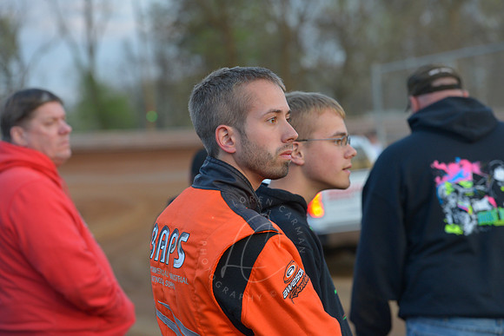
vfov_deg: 10.6
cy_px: 168
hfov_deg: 15.8
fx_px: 1820
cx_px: 252
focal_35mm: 130
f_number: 5
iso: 800
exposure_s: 1/250
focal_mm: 130
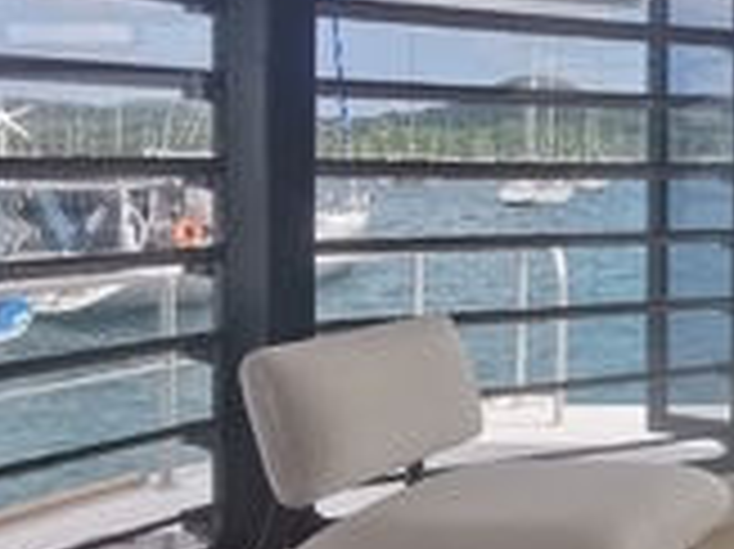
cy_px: 171
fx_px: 1144
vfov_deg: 26.8
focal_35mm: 54
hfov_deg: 28.5
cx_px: 977
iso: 50
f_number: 2.2
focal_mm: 2.35
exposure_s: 1/567
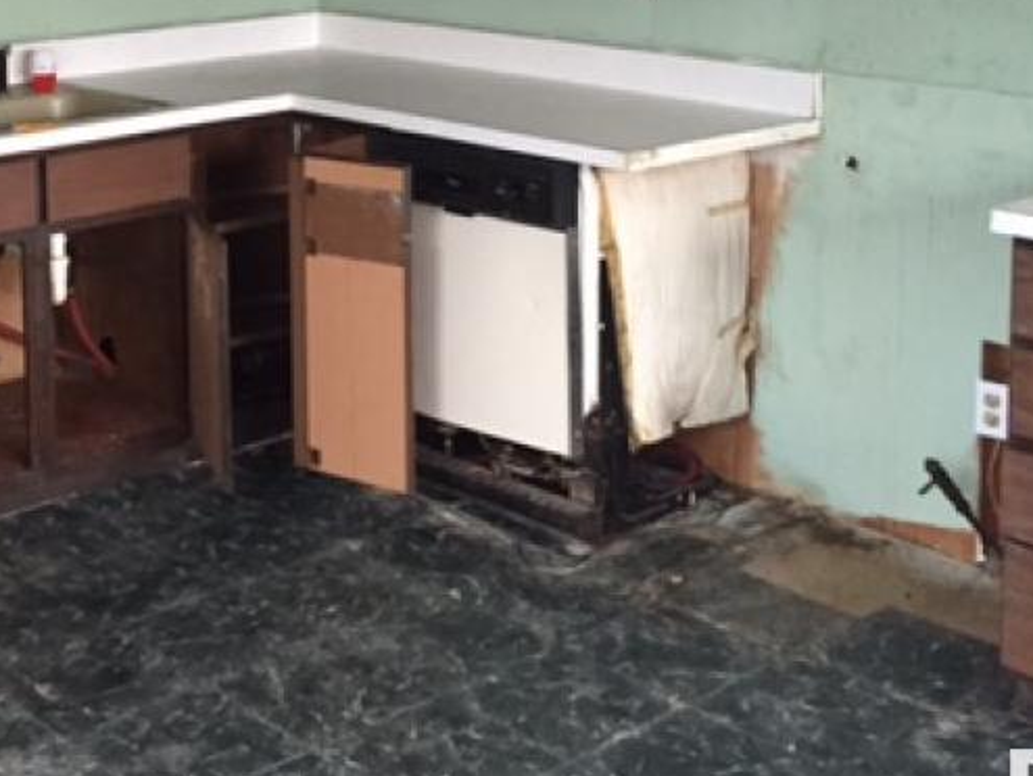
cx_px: 259
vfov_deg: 23.7
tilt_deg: -5.8
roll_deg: -0.4
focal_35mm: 60
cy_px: 53
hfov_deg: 31.6
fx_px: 1792
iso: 250
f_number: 2.2
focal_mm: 4.15
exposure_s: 1/30
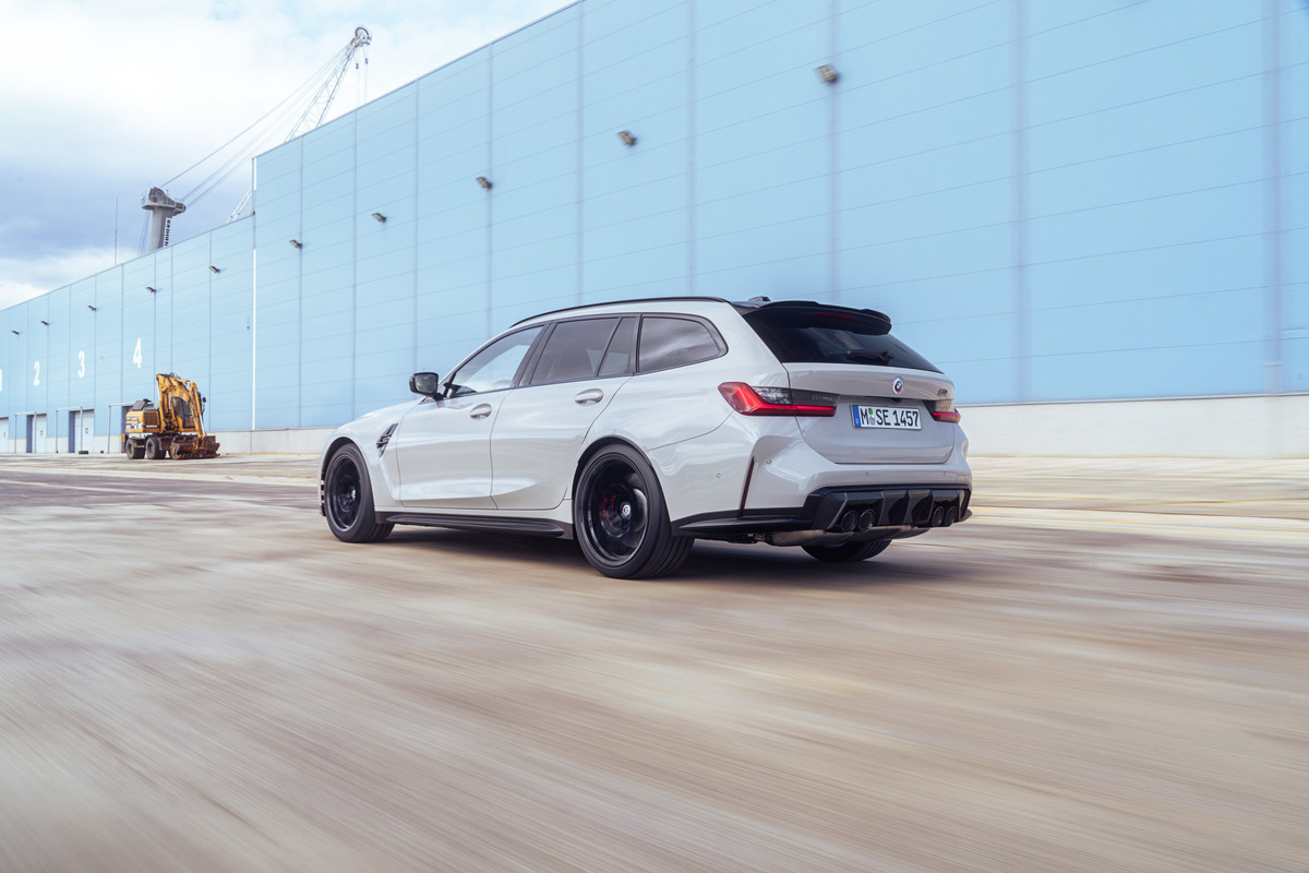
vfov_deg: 41.1
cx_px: 654
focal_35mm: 32
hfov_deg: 58.7
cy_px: 436
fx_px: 1163
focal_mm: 32
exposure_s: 1/25
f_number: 16
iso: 100
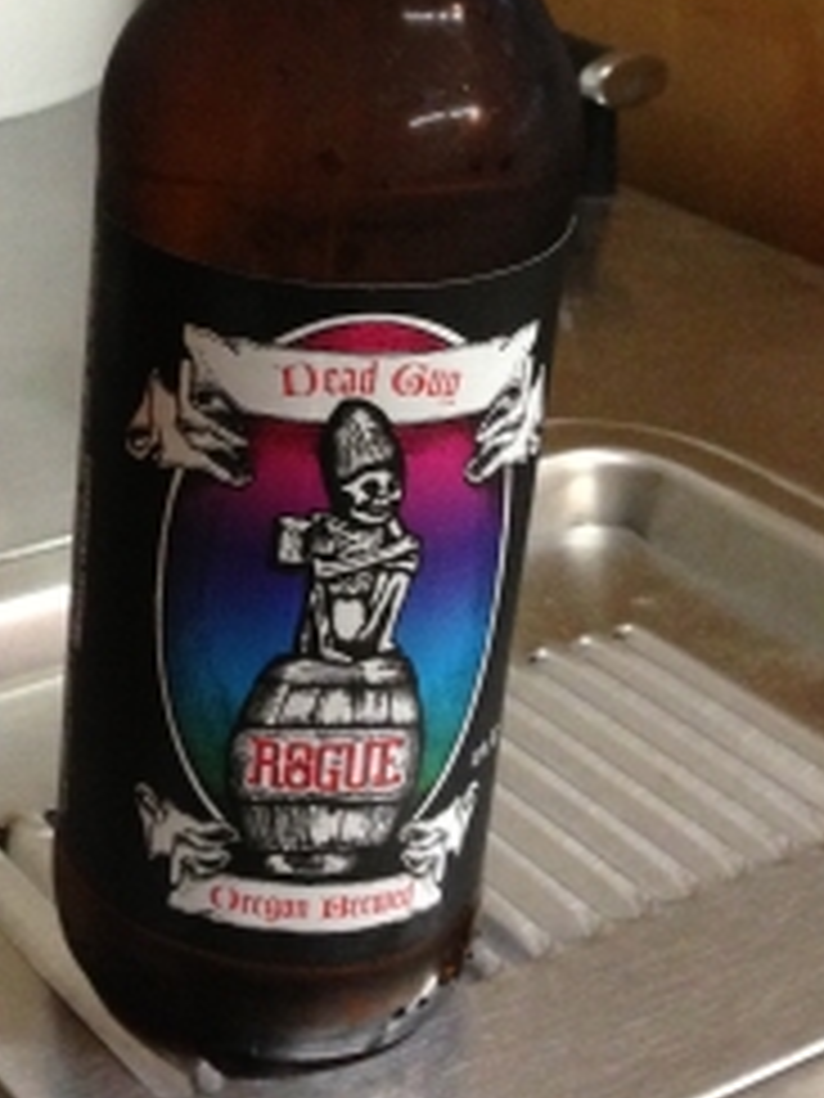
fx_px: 2571
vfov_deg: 23.8
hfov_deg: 17.8
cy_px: 225
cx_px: -9
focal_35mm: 81
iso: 400
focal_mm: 4.13
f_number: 2.4
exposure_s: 1/20
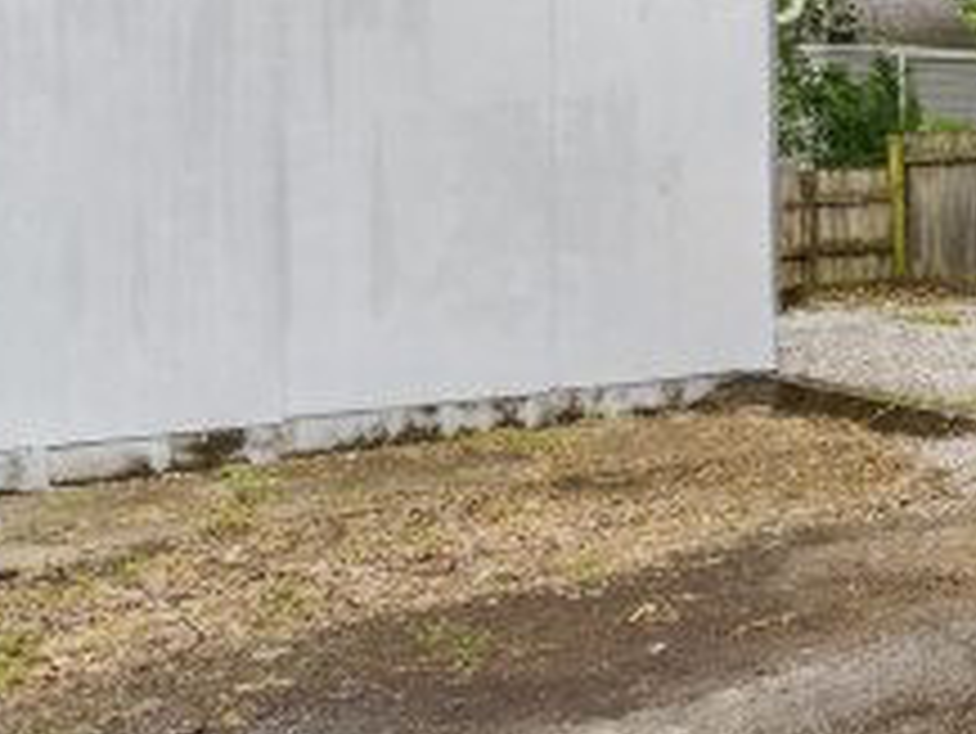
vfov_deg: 27.4
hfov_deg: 29.4
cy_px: 248
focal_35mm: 53
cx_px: 1257
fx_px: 1495
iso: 400
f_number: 11
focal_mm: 16
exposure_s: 1/200
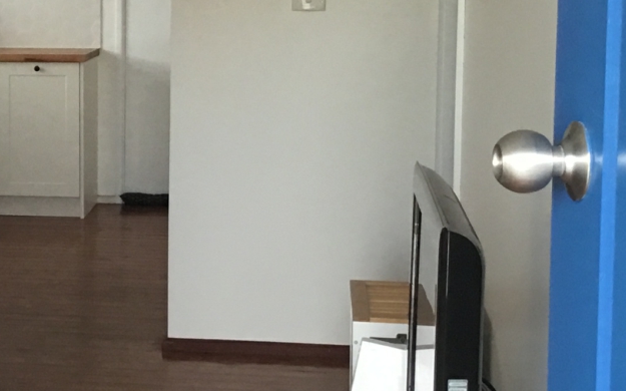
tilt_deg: -5.7
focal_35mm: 101
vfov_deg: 12.9
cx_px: -1
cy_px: 116
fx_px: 1722
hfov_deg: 20.0
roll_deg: +0.8
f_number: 2.4
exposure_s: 1/33
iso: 50
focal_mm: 3.3
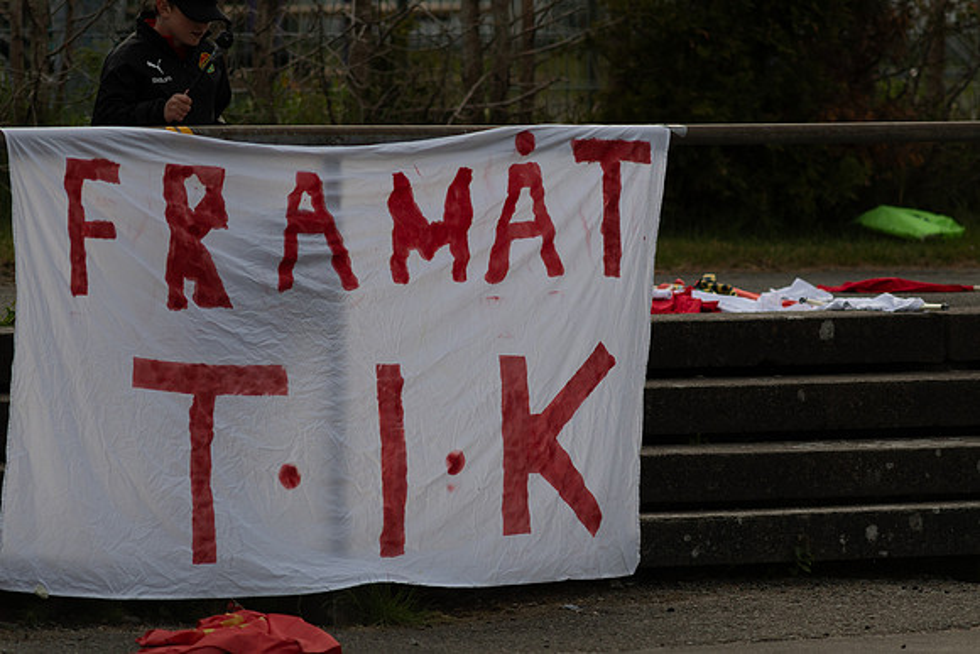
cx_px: 490
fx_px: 12252
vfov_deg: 3.1
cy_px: 327
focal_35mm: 450
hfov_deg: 4.6
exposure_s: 1/1250
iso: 180
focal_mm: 300
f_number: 3.2
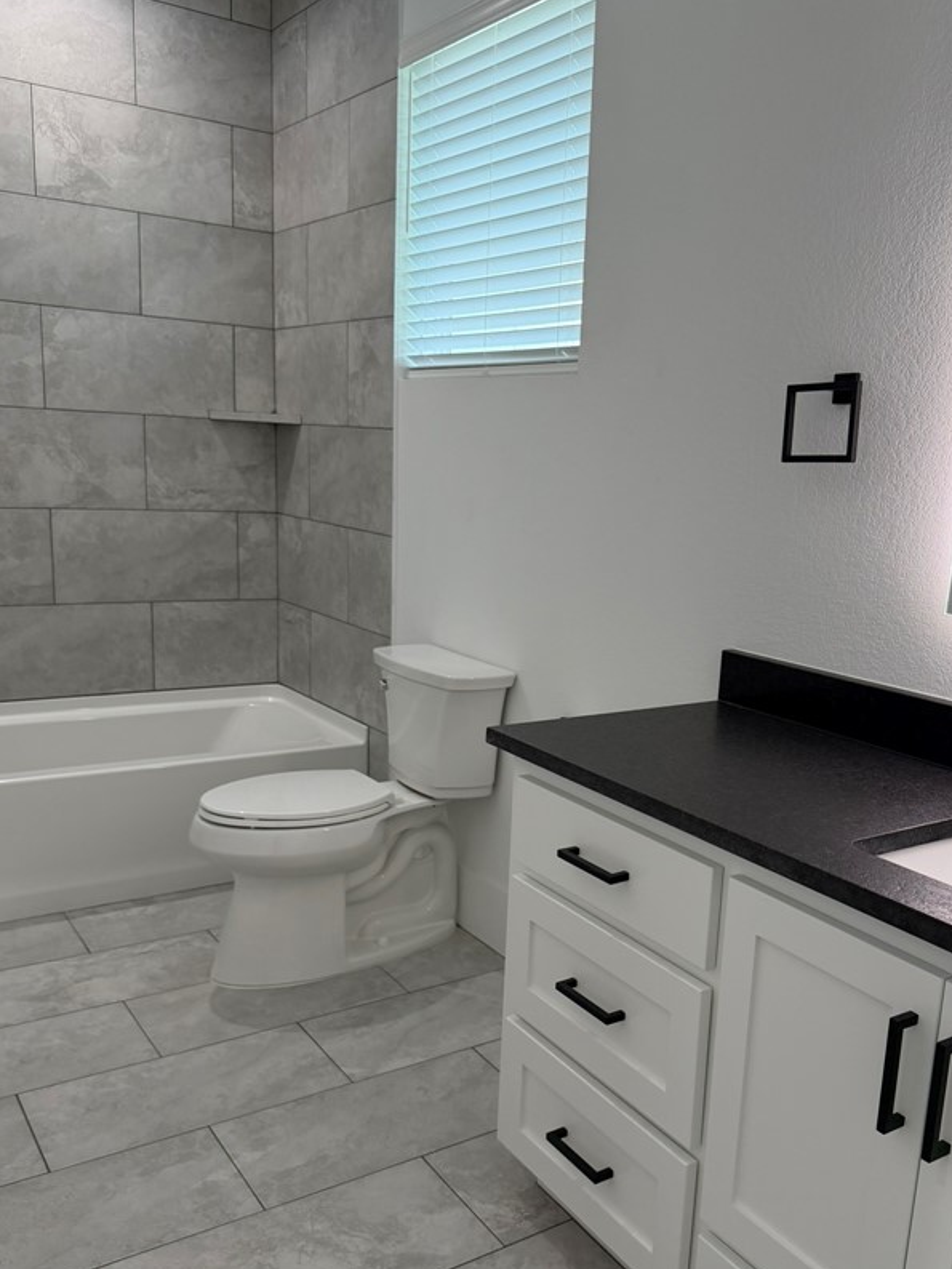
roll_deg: -3.2
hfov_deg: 45.2
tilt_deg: -14.0
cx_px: 576
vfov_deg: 58.1
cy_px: 727
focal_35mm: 31
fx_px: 1136
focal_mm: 6.76
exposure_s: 1/172
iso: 200
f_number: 1.78
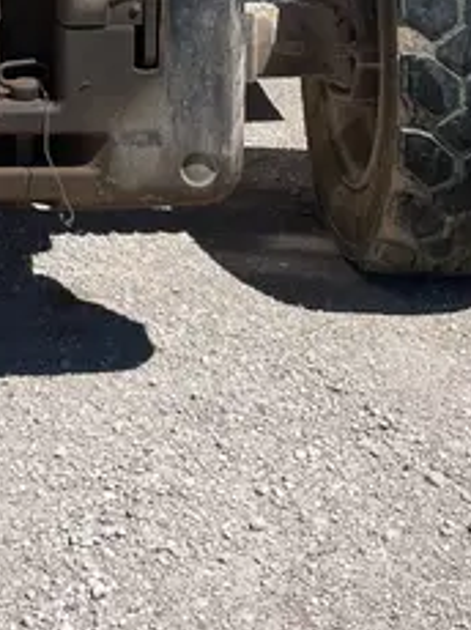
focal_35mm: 83
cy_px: -94
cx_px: -8
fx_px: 1509
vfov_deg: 22.1
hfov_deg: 17.3
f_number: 1.6
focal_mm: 4.2
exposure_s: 1/5556
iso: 32
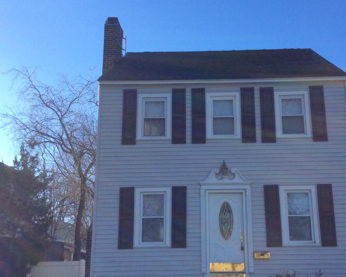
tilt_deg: +12.7
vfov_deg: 35.6
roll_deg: +1.7
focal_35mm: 42
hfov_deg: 43.7
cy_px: 165
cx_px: 202
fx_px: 430
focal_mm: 3.3
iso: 32
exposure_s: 1/829
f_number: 2.4
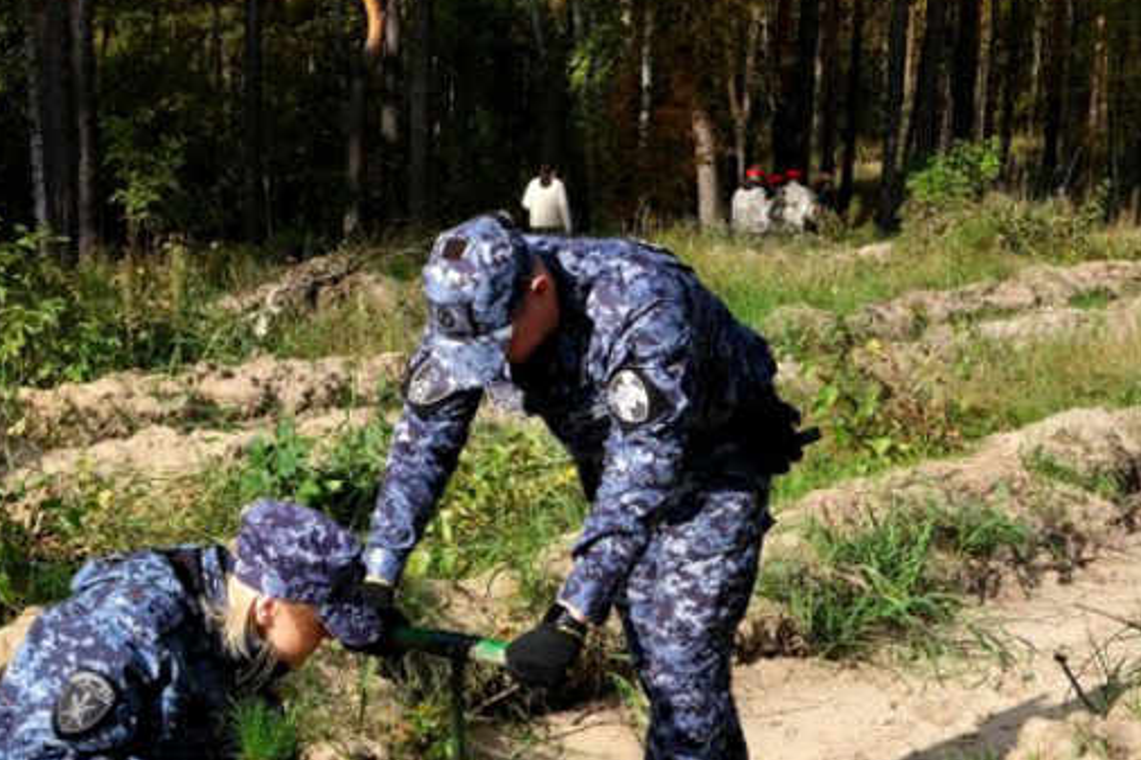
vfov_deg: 30.8
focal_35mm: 43
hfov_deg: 45.4
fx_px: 1362
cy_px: 548
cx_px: 510
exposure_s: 1/500
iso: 200
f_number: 5.6
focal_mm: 19.2
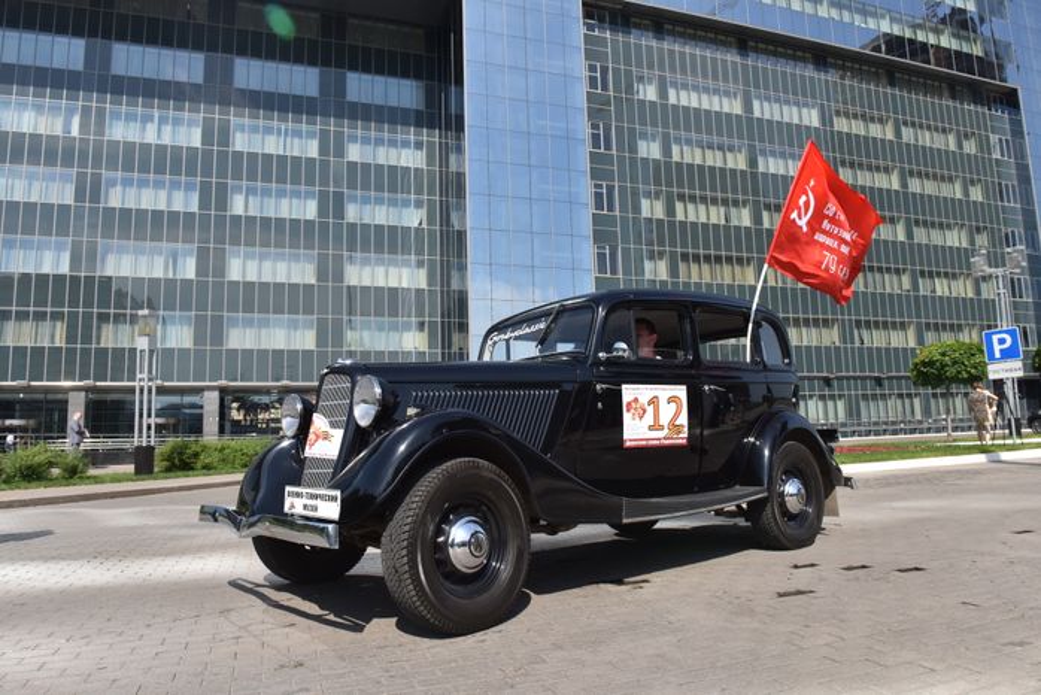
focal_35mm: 24
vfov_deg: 53.2
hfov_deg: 73.7
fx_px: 694
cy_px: 348
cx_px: 520
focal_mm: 24
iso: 500
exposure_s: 1/2000
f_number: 8
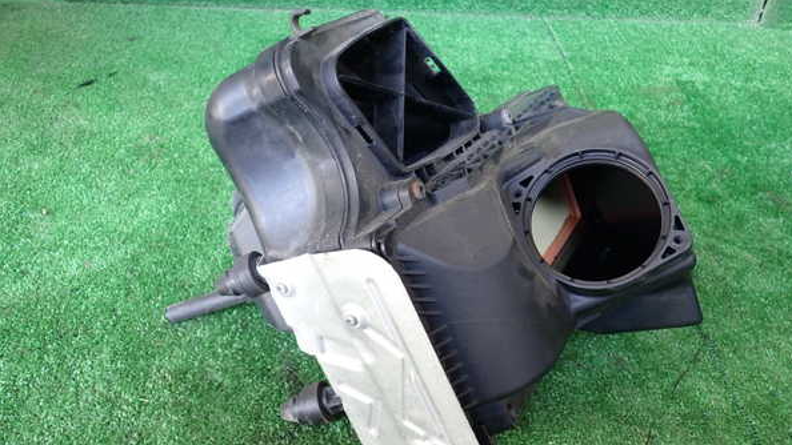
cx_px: 399
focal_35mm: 33
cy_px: 245
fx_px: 693
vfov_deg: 35.6
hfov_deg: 59.5
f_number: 2.3
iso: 200
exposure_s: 1/40
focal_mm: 5.4
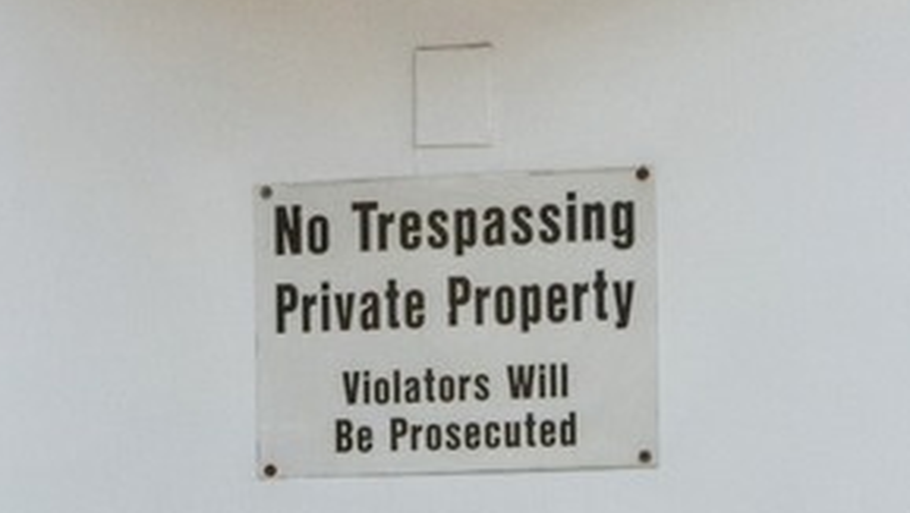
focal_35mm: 176
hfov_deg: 11.8
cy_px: 321
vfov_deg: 6.9
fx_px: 4250
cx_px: -324
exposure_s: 1/1000
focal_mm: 30
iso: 400
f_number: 8
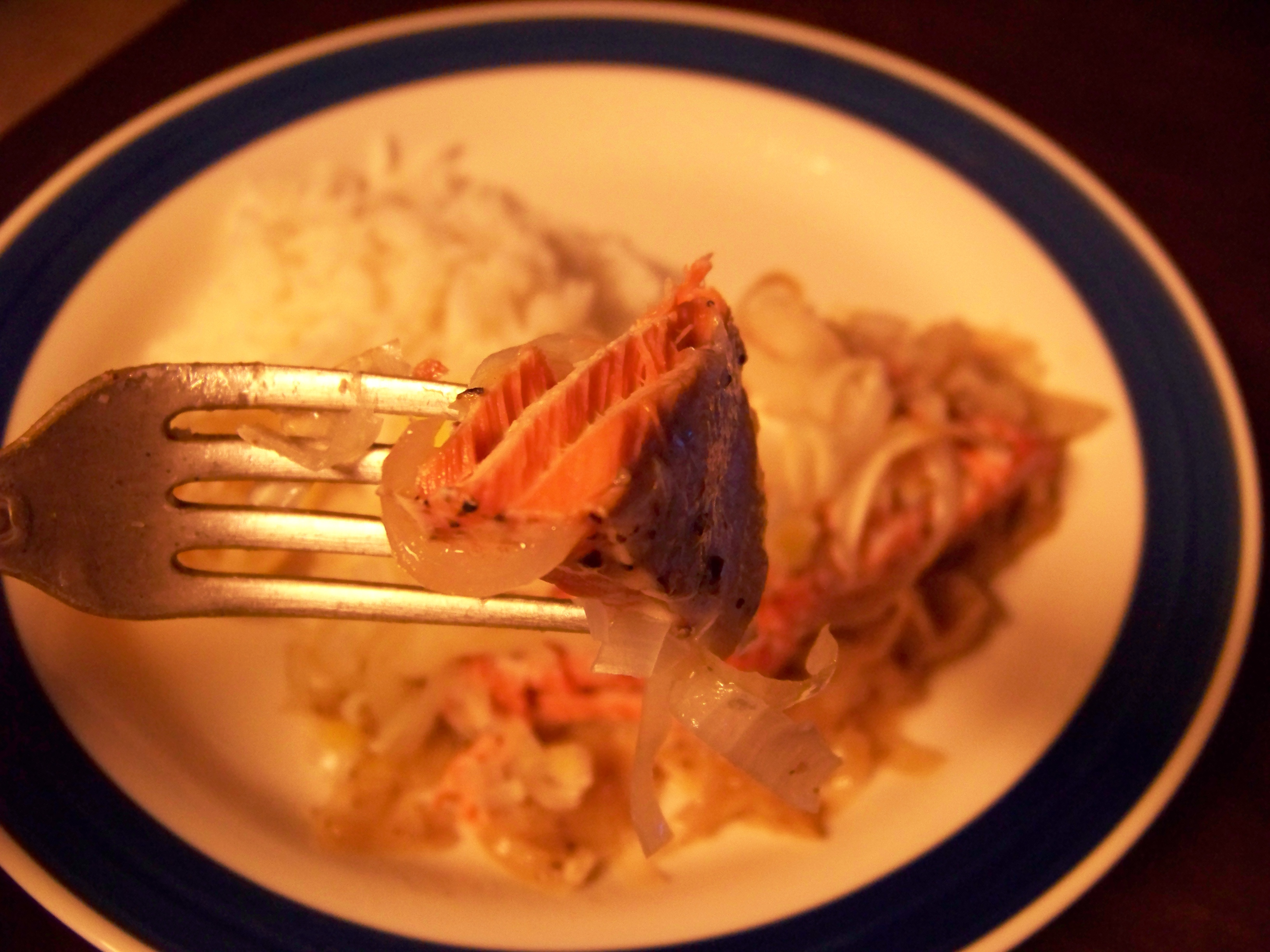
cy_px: 476
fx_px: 1321
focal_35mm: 36
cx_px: 635
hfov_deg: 51.4
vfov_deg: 39.7
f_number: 2.8
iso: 400
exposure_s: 1/30
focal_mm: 5.85
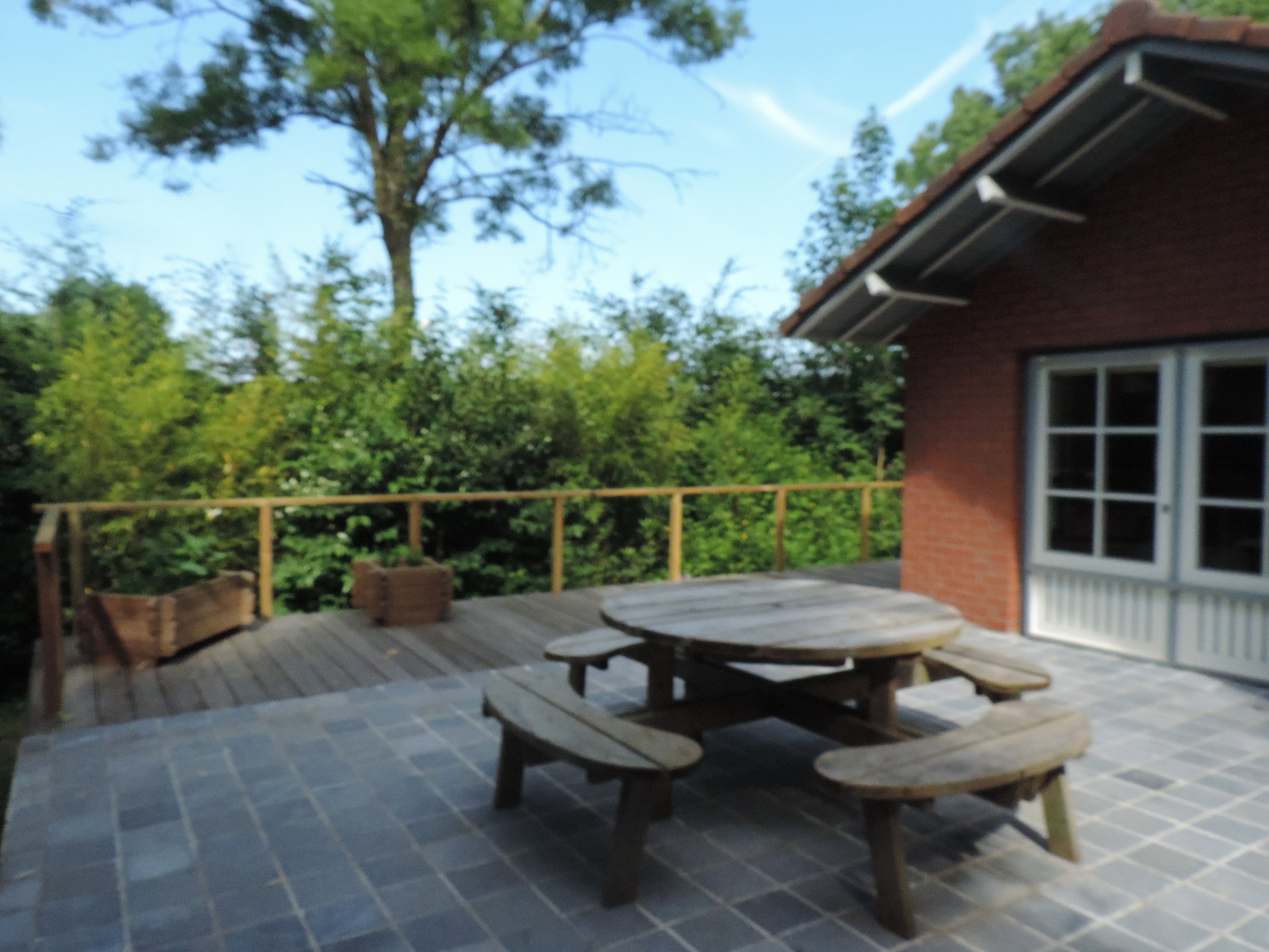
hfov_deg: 71.6
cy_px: 476
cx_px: 634
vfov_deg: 56.8
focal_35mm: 24
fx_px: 880
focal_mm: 4.3
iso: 800
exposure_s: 1/1600
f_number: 4.7
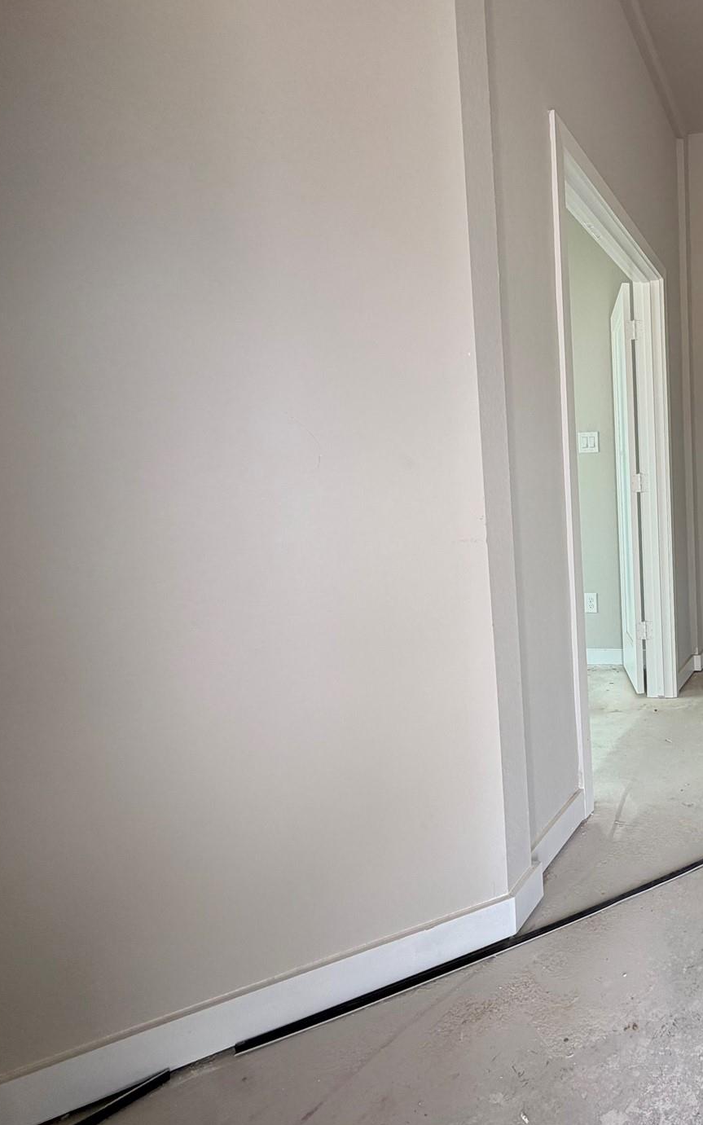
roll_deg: +1.7
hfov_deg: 46.1
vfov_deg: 79.6
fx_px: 674
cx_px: 705
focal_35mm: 22
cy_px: 554
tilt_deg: -4.5
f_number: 2.2
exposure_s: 1/121
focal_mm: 2.22
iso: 64
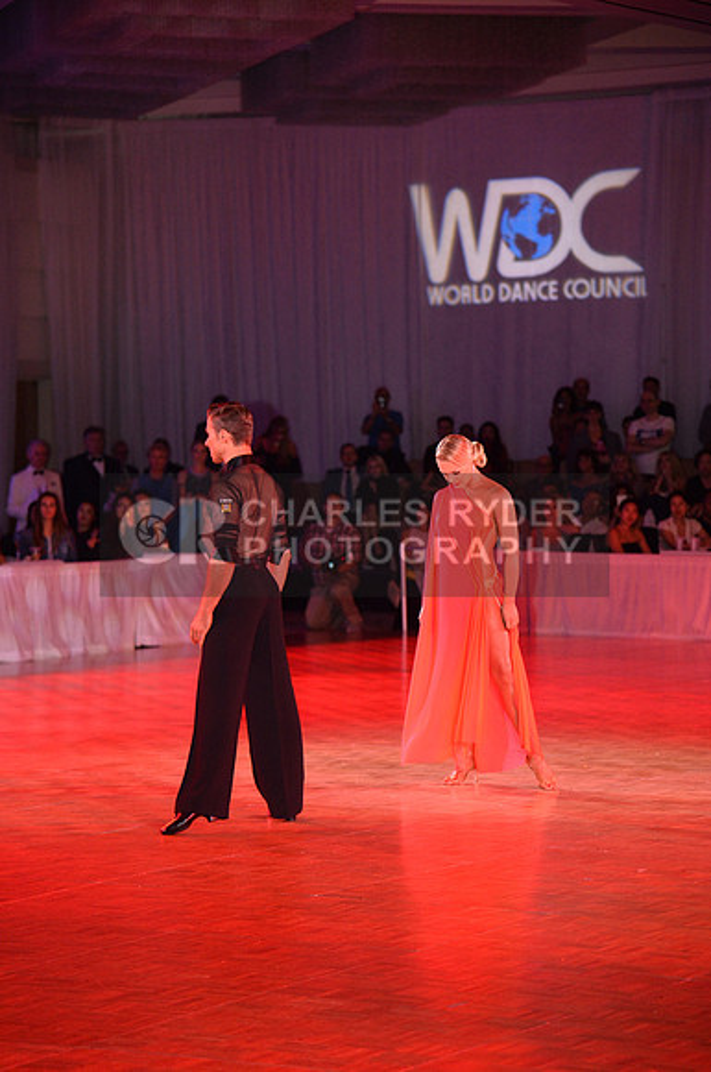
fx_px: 3565
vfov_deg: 17.1
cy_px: 536
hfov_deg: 11.4
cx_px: 356
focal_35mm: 120
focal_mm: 120
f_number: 4
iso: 2000
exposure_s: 1/250
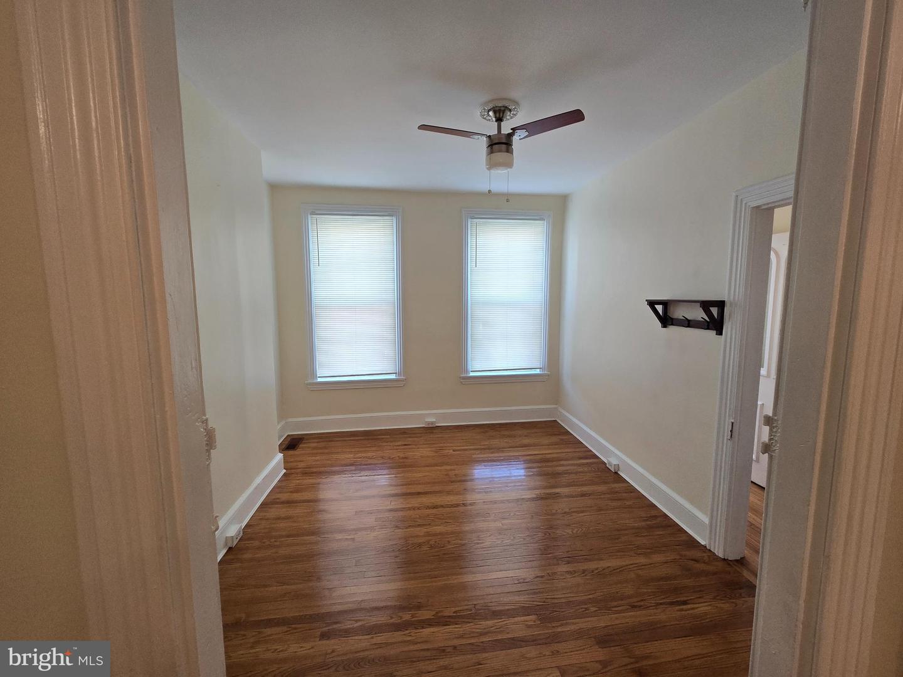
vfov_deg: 89.9
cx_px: 452
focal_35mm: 13
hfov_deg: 106.2
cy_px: 338
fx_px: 339
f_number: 2.2
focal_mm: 2.2
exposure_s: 1/60
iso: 100
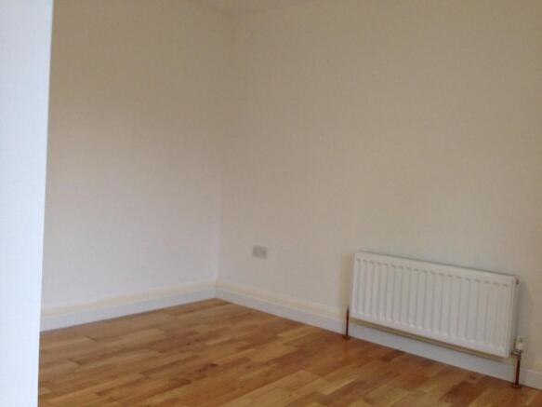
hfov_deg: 55.4
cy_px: 204
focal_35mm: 33
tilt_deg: -3.9
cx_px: 271
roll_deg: -3.6
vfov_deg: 42.9
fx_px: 517
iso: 125
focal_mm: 4.12
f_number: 2.4
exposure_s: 1/20
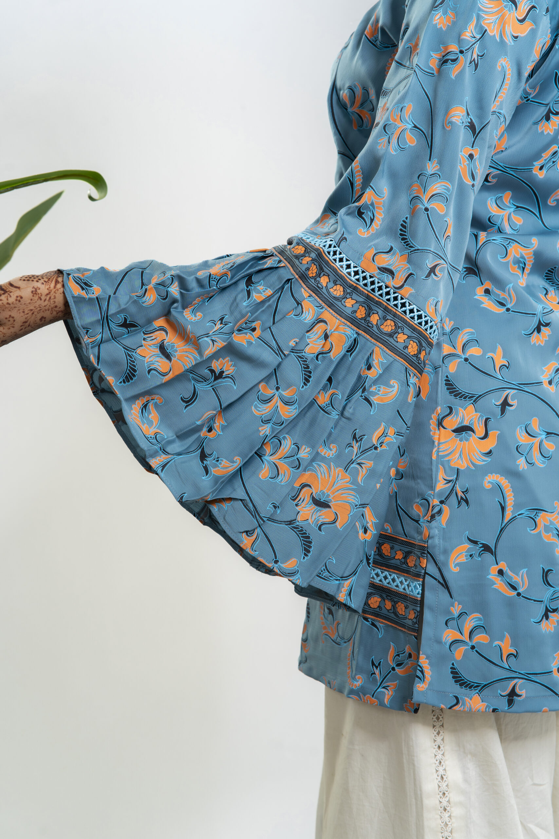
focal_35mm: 85
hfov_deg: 16.1
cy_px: 420
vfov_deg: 23.9
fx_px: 1979
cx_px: 280
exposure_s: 1/160
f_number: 7.1
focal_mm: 85
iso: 250
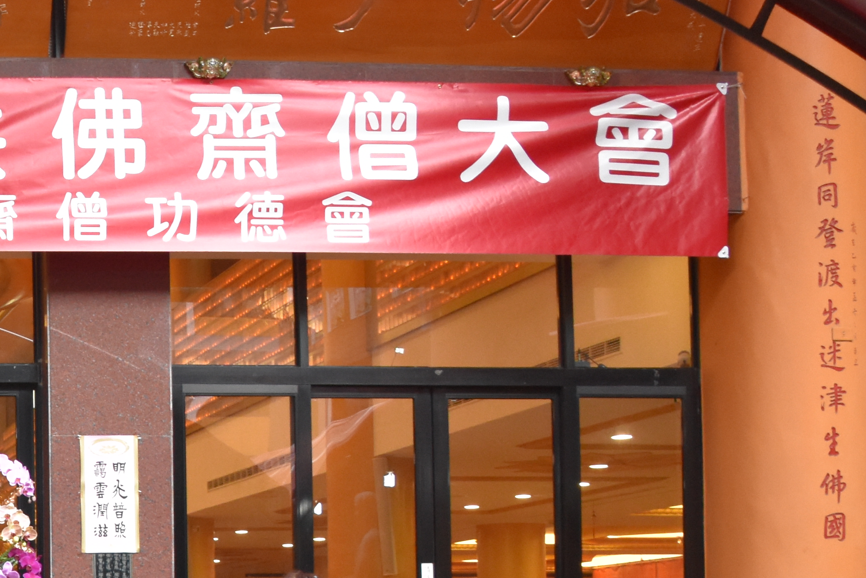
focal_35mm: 78
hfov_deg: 22.6
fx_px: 1876
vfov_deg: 16.8
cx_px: -325
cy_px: 666
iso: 1600
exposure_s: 1/125
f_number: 5.6
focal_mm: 18
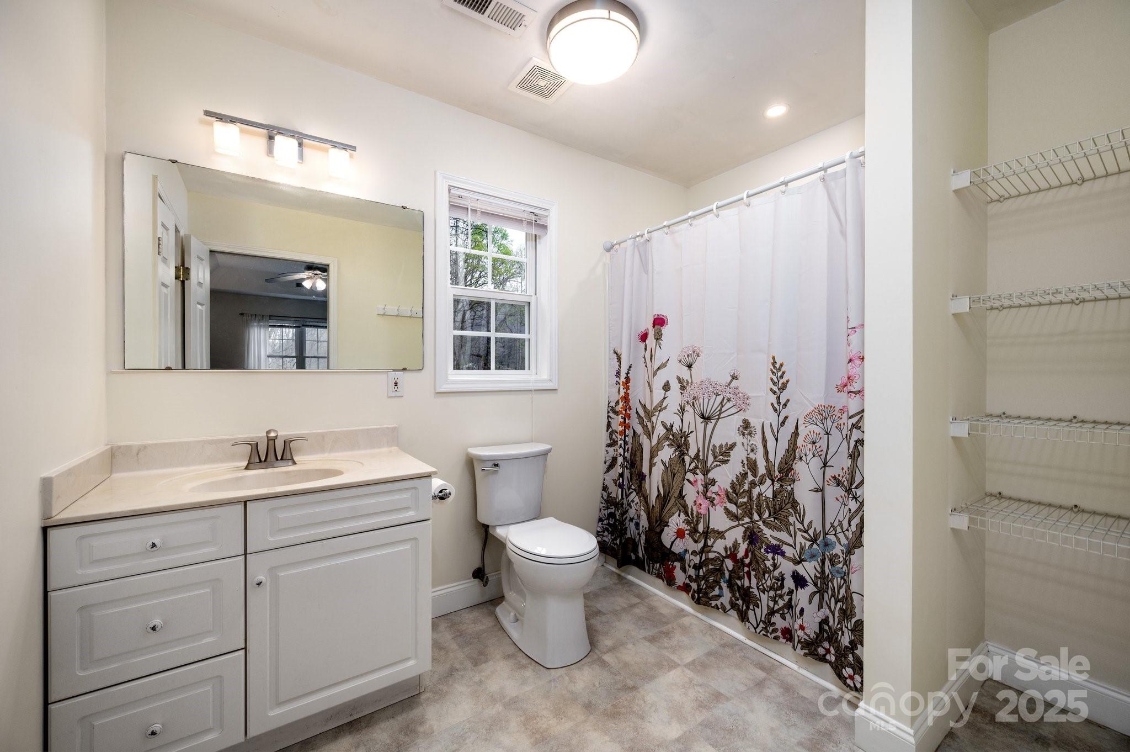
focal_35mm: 14
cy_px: 376
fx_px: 439
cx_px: 565
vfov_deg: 81.1
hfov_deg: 104.3
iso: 250
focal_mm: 14
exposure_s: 1/80
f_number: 8
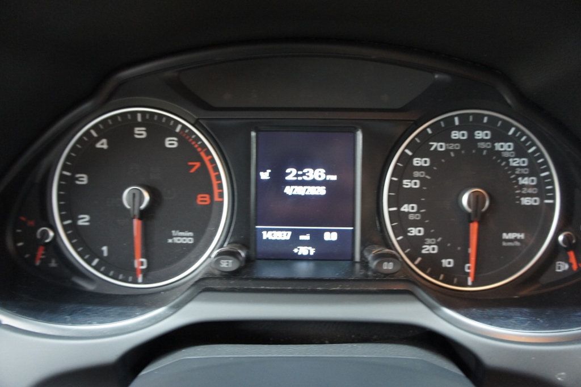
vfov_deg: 47.9
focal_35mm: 27
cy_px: 194
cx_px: 290
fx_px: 435
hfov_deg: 67.4
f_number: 3.5
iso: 1600
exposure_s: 1/10
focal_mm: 18
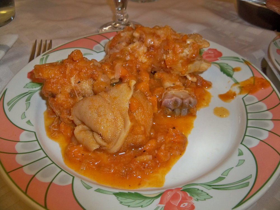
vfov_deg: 40.7
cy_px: 105
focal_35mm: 35
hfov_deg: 52.6
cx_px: 140
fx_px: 283
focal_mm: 6.2
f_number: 3.5
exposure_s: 1/30
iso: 200
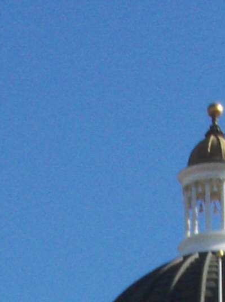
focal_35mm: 394
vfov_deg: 4.9
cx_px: 145
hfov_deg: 3.8
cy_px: 752
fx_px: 3431
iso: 100
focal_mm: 12
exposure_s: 1/338
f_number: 8.69
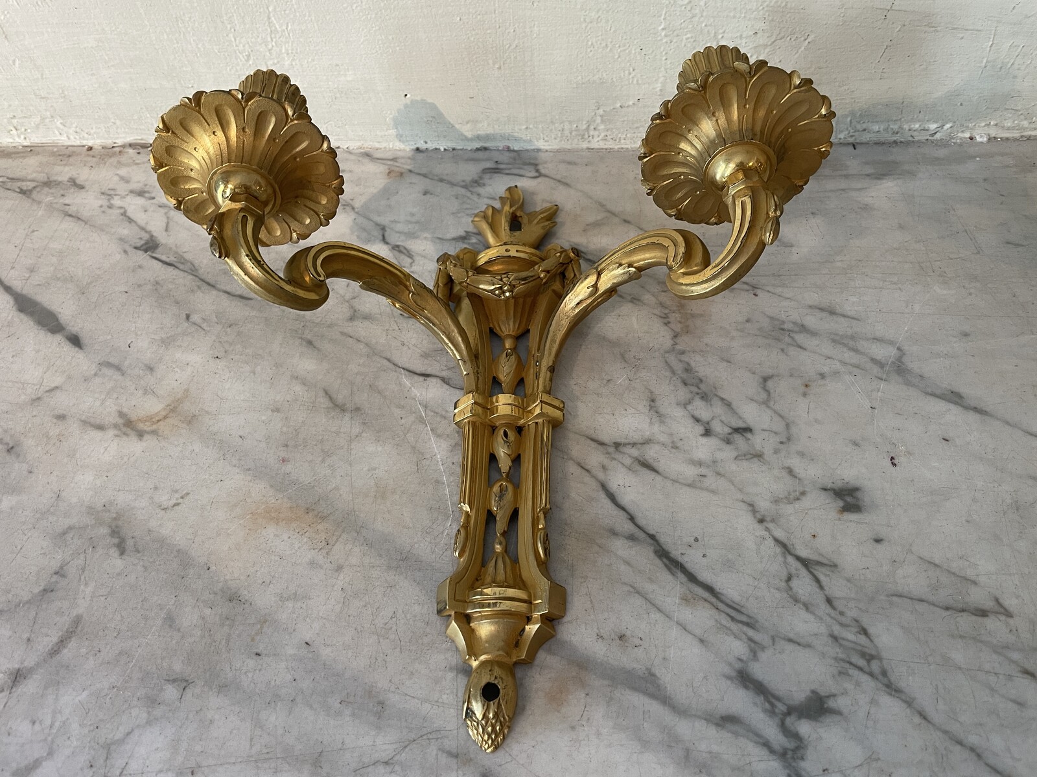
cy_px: 388
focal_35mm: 26
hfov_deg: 67.3
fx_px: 779
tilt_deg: -51.6
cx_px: 518
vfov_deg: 53.1
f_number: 1.6
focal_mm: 4.2
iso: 160
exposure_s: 1/50
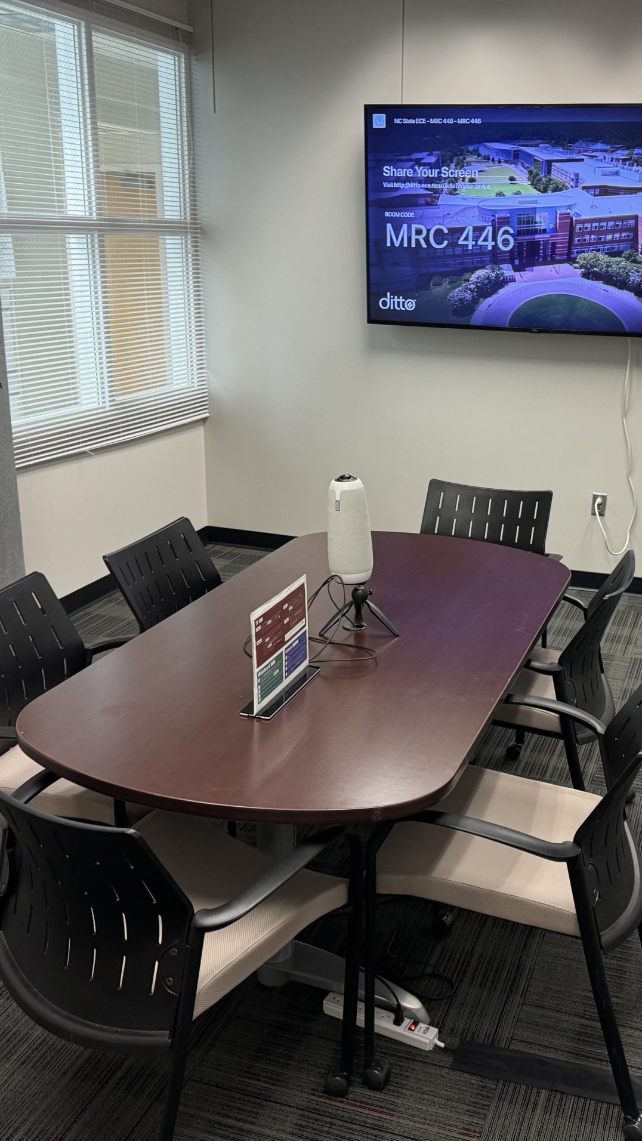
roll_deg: -1.9
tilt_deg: -17.5
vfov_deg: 56.6
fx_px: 1059
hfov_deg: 33.4
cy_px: 571
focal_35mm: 35
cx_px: 439
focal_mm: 6.86
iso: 320
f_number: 1.78
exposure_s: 1/60
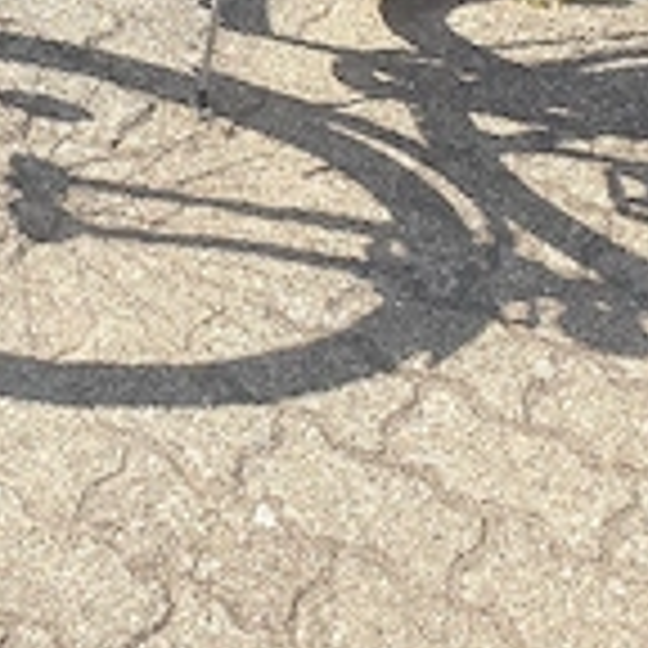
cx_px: 50
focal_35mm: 64
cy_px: -27
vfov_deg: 25.3
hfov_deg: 25.9
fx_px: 1355
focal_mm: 4.3
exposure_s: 1/588
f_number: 2.4
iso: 50
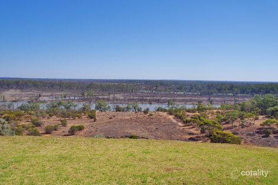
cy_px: 92
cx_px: 139
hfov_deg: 60.3
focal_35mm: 31
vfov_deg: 42.3
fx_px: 239
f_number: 10
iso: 100
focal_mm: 21
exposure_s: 1/180
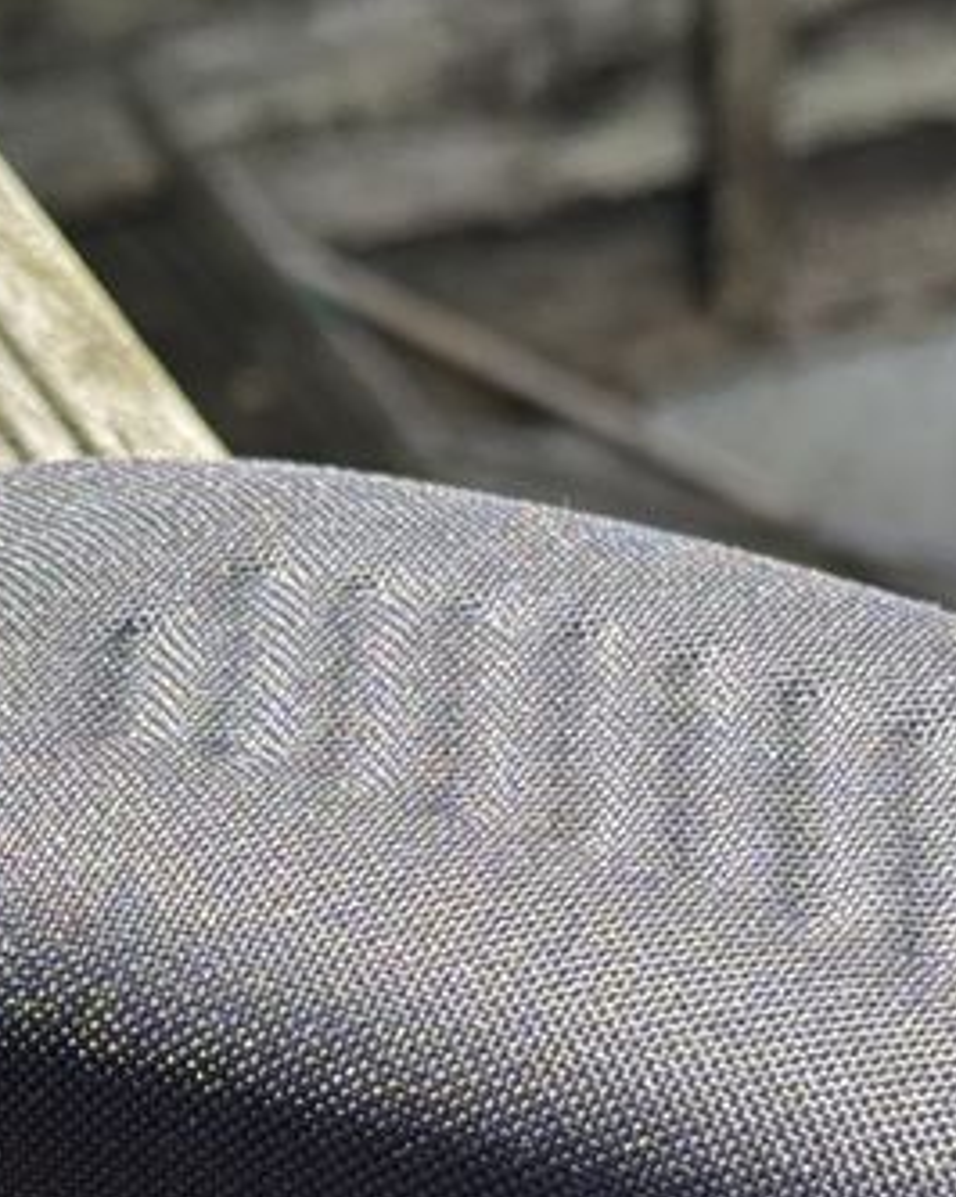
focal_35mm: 169
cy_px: 1262
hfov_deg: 9.1
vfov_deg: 11.3
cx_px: 722
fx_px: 5983
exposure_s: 1/1076
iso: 64
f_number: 1.78
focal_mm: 6.76
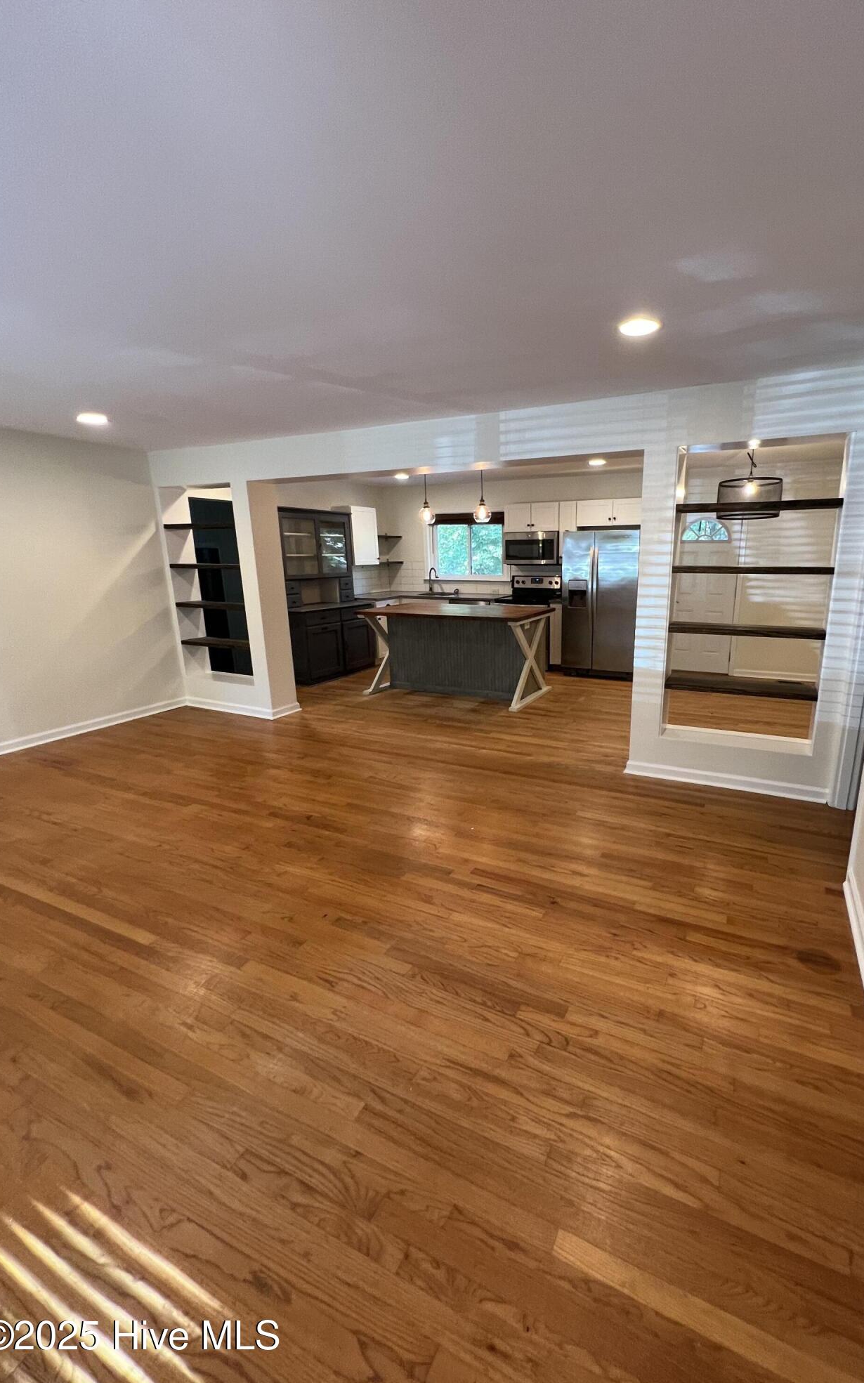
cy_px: 697
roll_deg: +0.7
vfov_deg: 105.3
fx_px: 528
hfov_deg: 77.9
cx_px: 507
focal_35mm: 14
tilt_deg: -12.6
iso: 200
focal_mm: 1.57
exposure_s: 1/60
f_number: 1.8
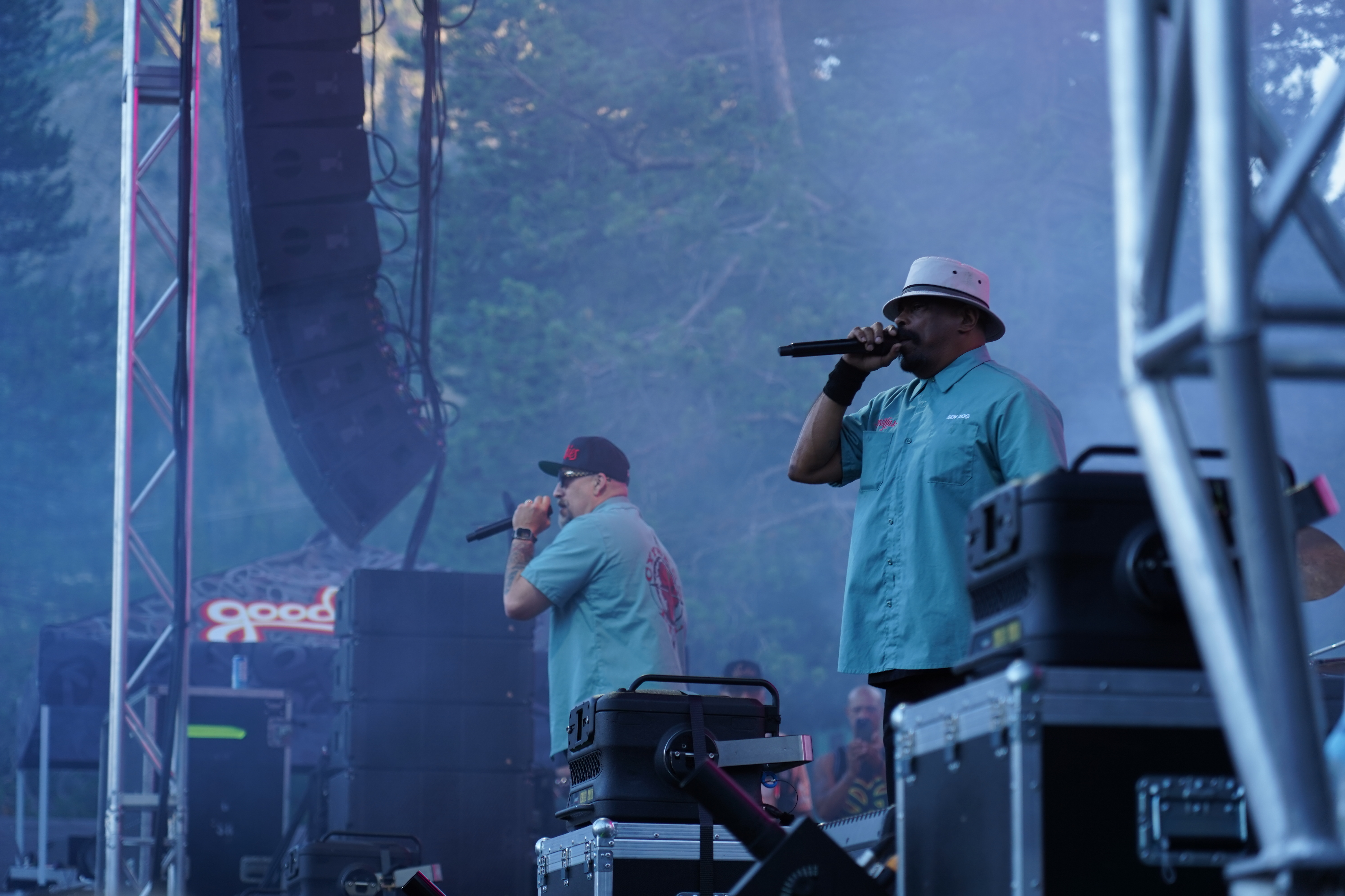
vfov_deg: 13.0
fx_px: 3923
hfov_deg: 19.5
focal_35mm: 105
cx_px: 672
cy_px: 448
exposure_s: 1/160
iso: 250
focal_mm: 105
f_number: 4
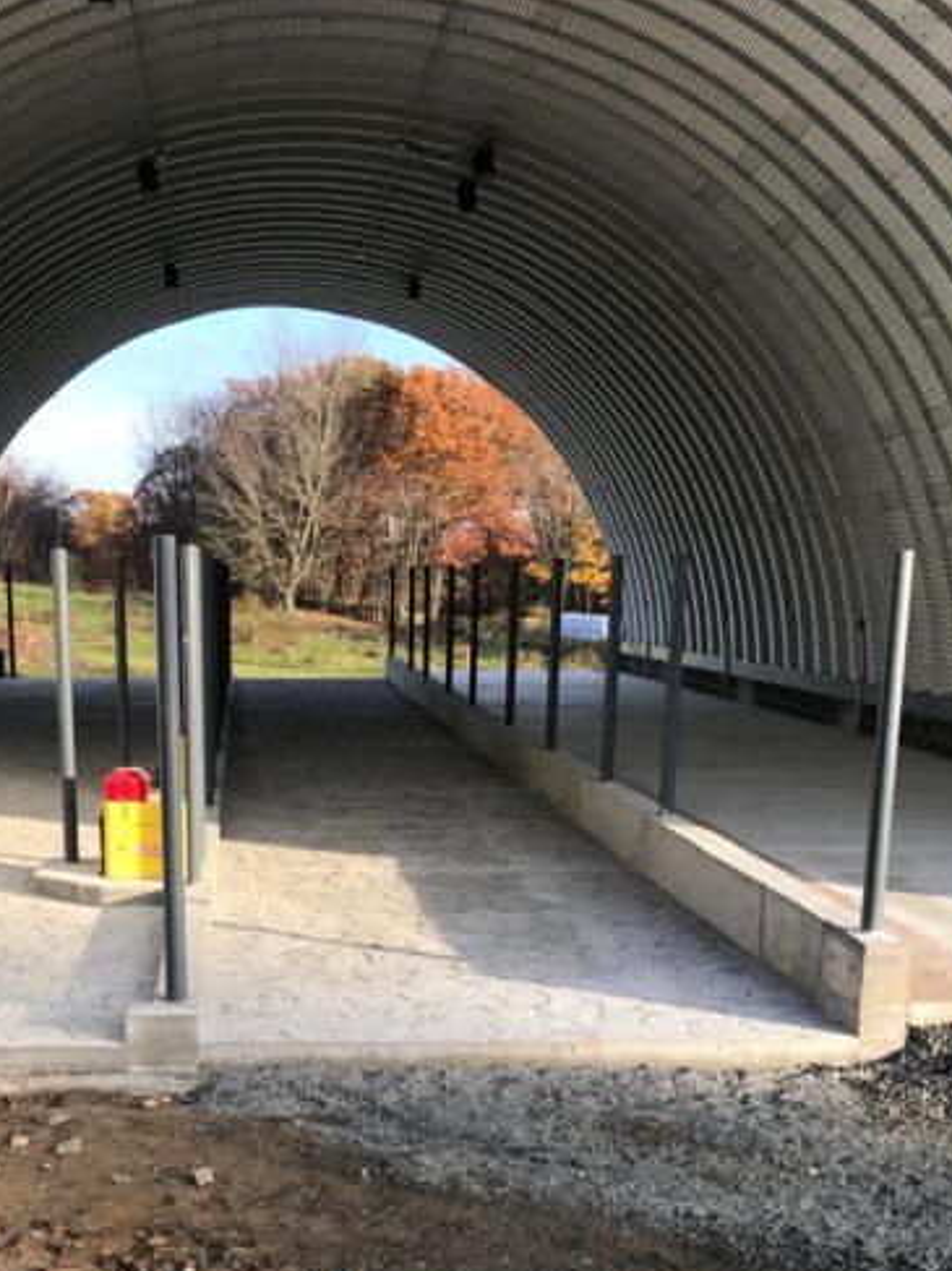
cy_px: 1018
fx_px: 1688
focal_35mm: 46
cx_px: 310
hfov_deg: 31.2
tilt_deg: -14.3
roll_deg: +2.0
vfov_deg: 39.6
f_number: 1.8
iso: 20
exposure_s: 1/538
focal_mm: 3.99
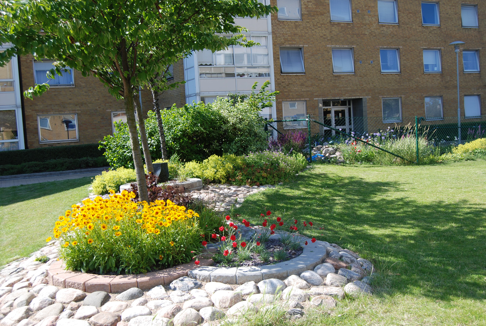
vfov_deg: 34.4
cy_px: 163
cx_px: 243
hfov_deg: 49.5
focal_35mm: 39
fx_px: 528
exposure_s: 1/160
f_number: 6.3
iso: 100
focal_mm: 26
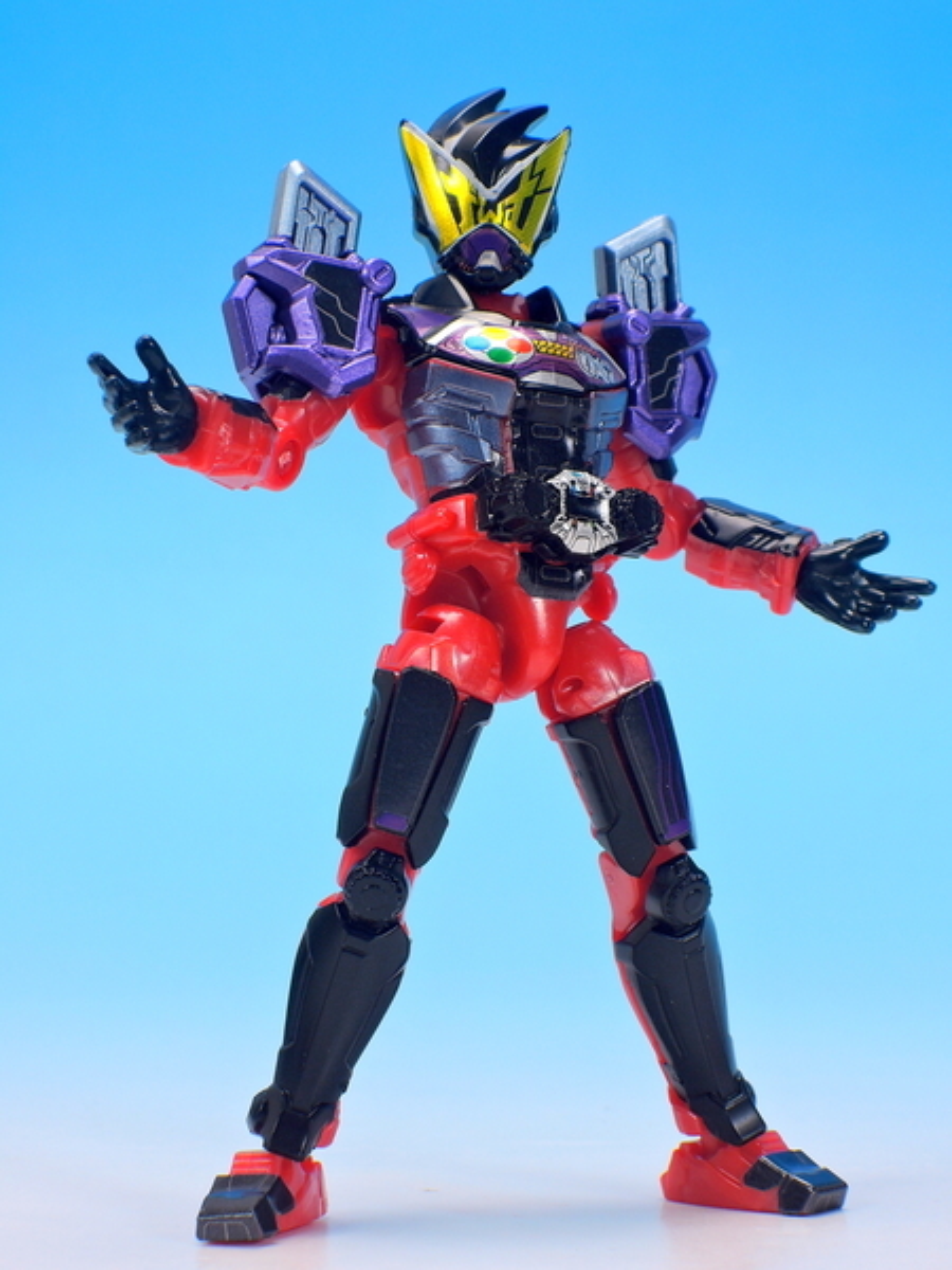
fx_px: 4400
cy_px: 635
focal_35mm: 120
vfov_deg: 16.4
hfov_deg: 12.3
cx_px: 476
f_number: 7.1
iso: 80
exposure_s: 1/1.6
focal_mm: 25.5
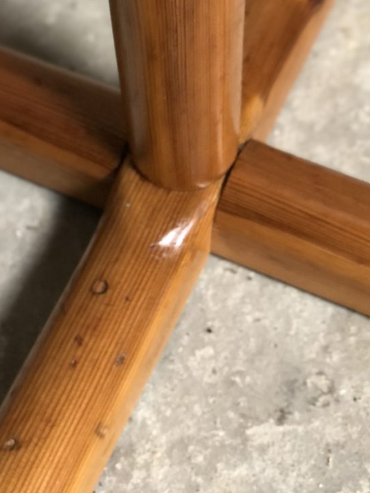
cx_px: 160
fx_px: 1040
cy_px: 258
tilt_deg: -63.2
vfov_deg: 26.7
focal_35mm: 73
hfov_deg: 20.2
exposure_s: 1/17
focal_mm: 6
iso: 160
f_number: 2.4
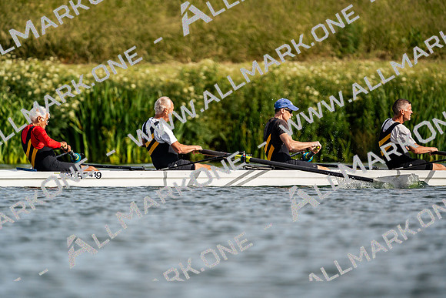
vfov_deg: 2.3
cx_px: 223
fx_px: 7435
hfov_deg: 3.4
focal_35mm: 600
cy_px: 149
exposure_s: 1/2000
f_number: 6.3
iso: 250
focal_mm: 600
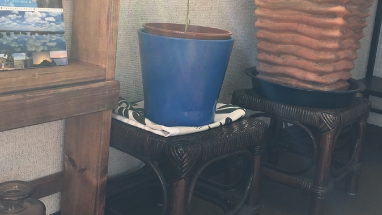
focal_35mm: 48
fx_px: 486
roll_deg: -5.5
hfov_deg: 42.9
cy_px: 57
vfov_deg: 24.7
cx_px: 196
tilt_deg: -7.4
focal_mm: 4.15
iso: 25
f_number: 2.2
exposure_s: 1/60
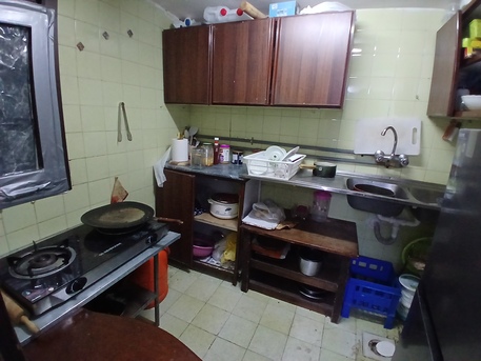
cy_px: 180
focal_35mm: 17
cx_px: 240
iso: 640
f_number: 2.2
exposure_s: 1/20
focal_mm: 1.4
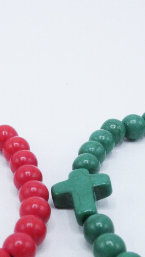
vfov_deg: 23.0
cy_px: 175
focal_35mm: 92
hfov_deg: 13.1
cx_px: 58
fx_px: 629
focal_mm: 10.4
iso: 400
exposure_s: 1/320
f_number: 8
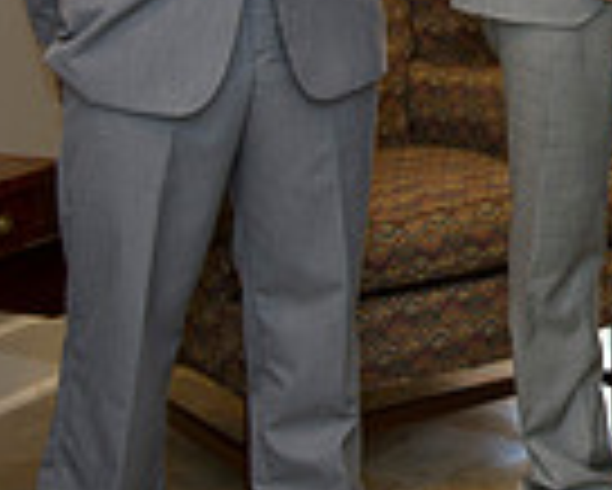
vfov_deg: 11.8
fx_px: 2320
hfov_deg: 13.4
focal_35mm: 128
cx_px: 1116
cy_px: -139
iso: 800
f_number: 4
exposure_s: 1/100
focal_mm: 32
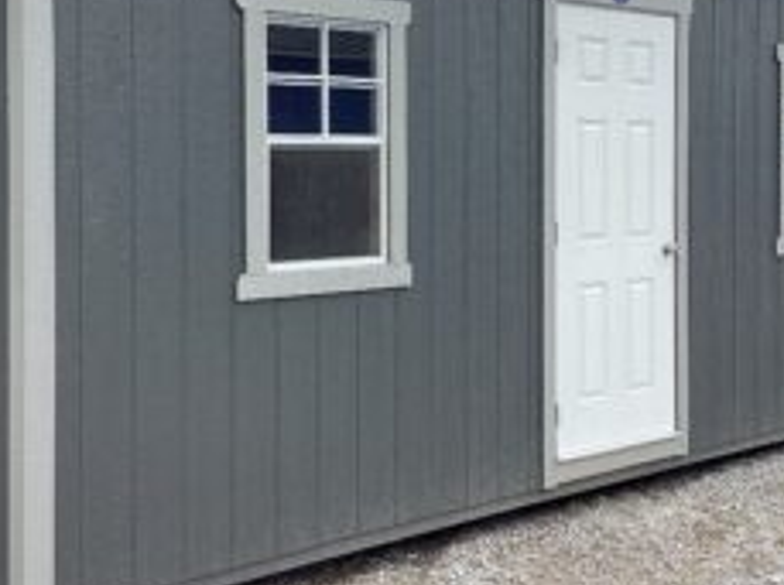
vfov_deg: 24.6
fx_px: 1334
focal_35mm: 59
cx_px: 317
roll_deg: +0.2
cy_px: 178
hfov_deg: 32.7
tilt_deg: -1.8
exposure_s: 1/519
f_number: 2.4
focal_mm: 3.3
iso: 25
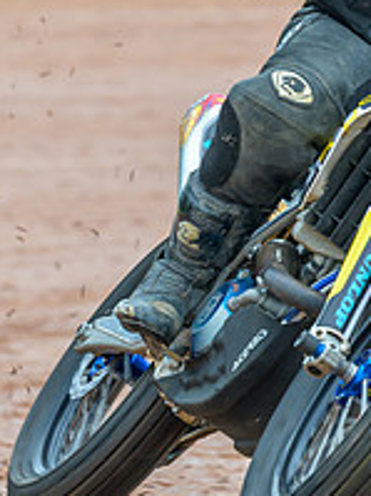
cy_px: 100
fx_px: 14463
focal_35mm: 1011
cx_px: 401
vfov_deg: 2.0
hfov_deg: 1.5
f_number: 4
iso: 160
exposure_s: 1/400
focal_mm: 200
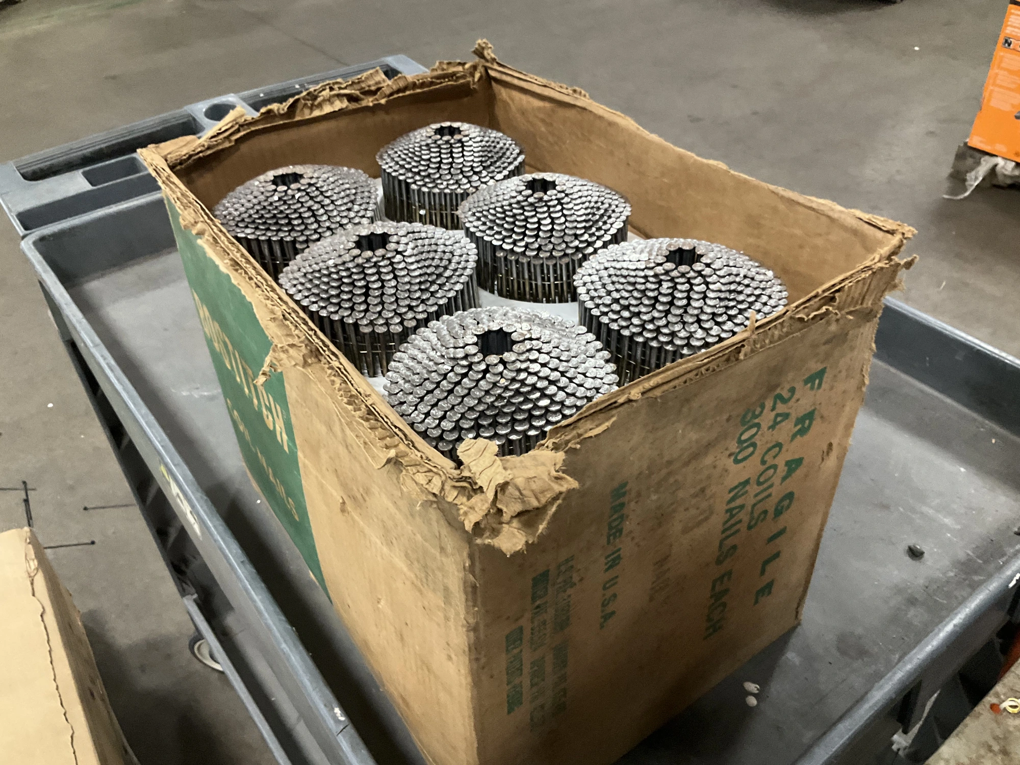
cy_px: 382
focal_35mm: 29
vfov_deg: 48.2
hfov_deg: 61.7
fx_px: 855
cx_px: 510
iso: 250
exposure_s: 1/40
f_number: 1.8
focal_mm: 3
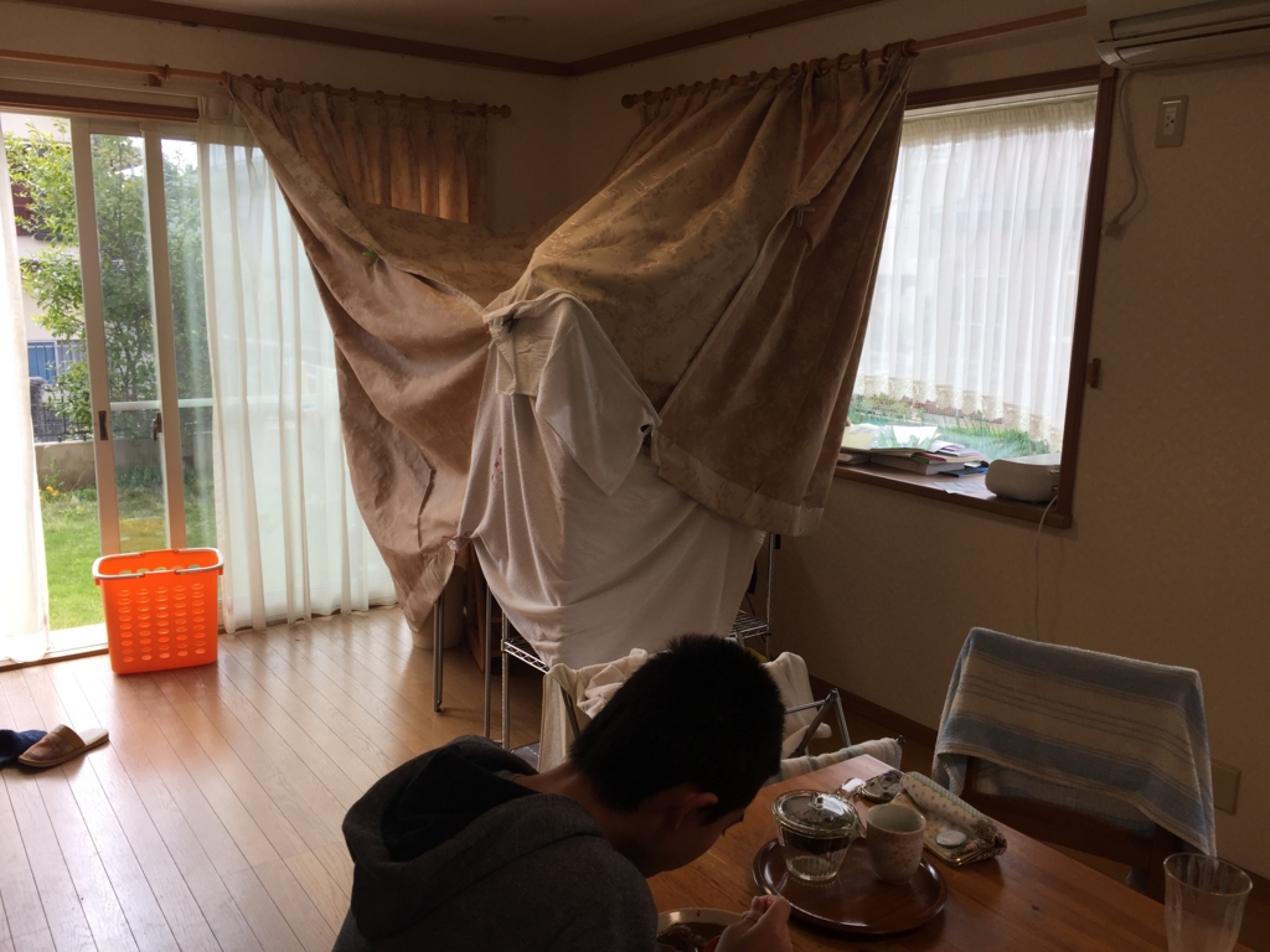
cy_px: 476
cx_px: 635
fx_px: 1064
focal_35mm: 29
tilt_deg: -11.5
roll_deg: -1.4
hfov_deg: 61.7
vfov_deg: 48.2
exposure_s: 1/168
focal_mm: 4.15
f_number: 2.2
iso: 32
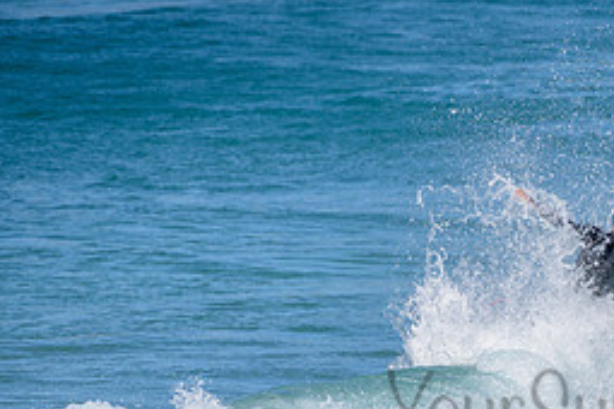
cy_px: 386
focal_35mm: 1136
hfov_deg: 1.8
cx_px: 636
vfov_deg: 1.2
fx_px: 19374
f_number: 5.6
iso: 160
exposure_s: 1/2000
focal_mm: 500
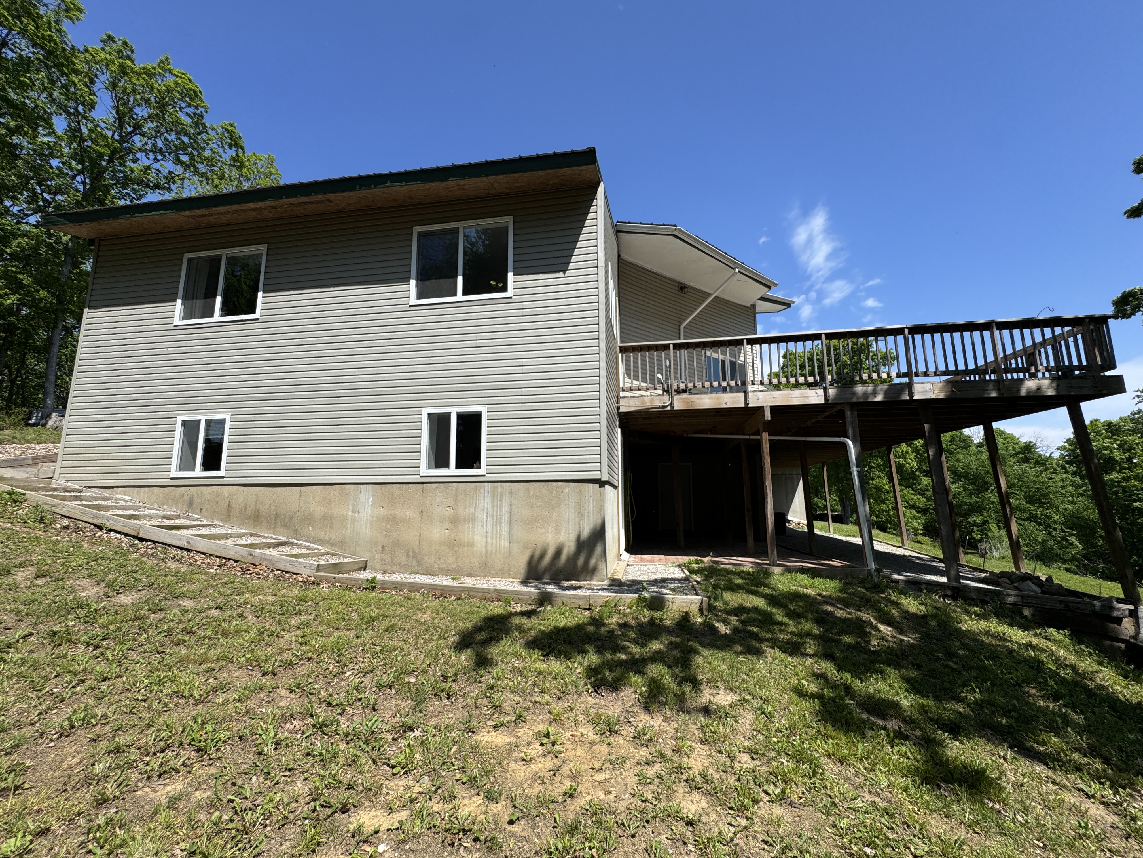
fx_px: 462
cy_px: 429
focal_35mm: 14
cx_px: 572
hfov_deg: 102.1
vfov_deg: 85.7
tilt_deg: +8.6
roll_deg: +1.2
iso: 50
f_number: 2.2
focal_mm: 2.22
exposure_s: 1/2028
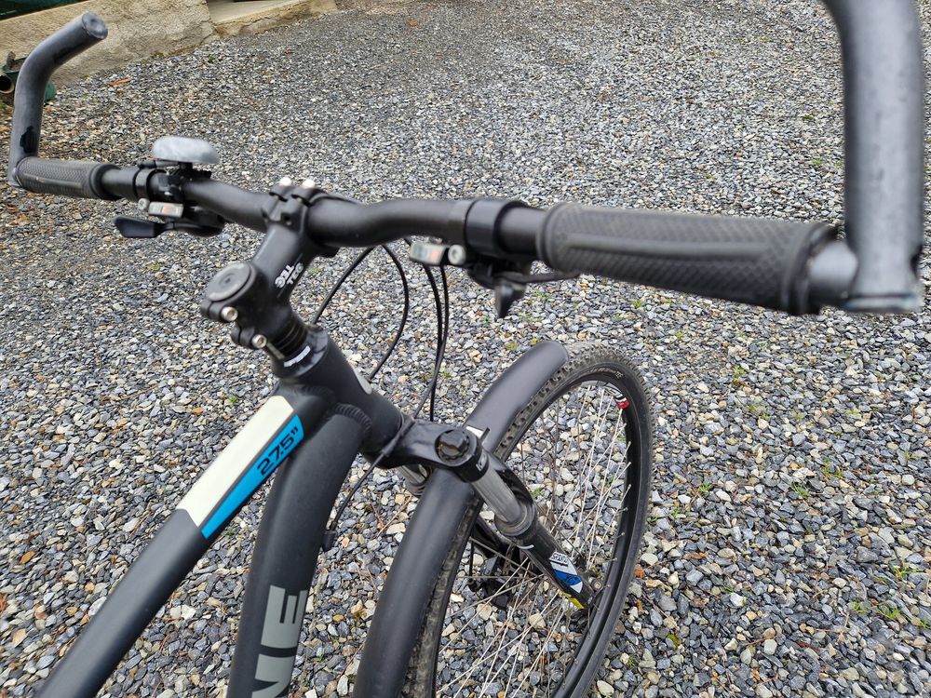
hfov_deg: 73.9
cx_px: 466
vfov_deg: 58.9
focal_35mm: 23
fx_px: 619
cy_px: 349
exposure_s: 1/180
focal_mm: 5.4
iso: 50
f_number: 1.8
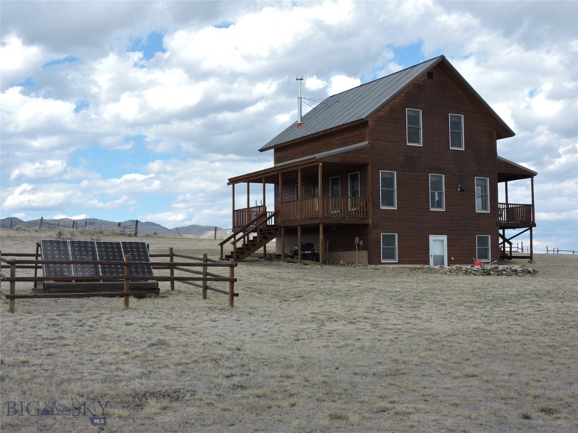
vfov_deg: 30.9
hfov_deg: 40.4
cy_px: 216
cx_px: 289
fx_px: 785
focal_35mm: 47
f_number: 3.5
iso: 100
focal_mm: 8.4
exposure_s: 1/800
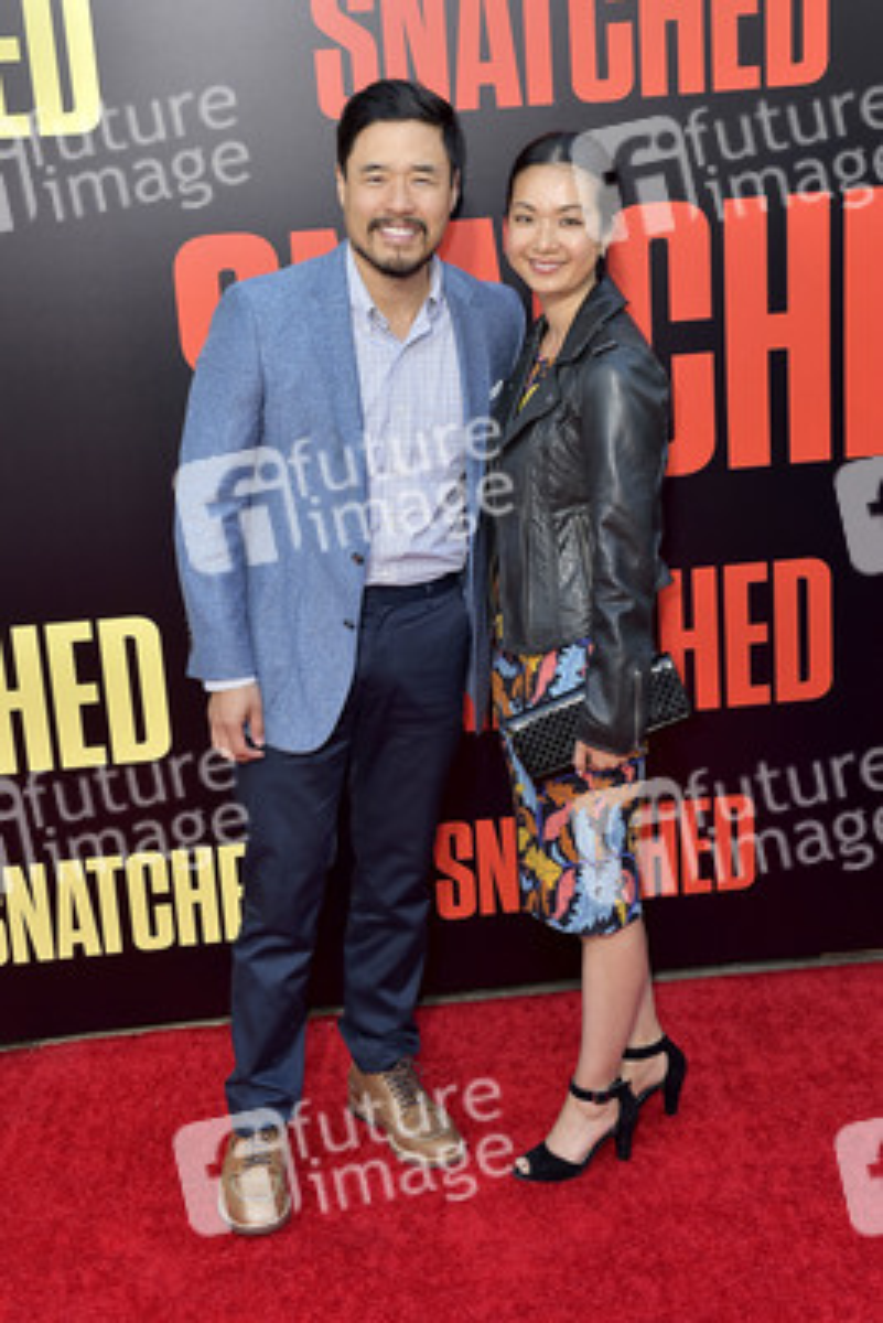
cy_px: 662
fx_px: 1838
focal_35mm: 50
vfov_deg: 39.6
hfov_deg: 27.0
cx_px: 442
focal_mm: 50
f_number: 6.3
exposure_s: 1/320
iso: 500
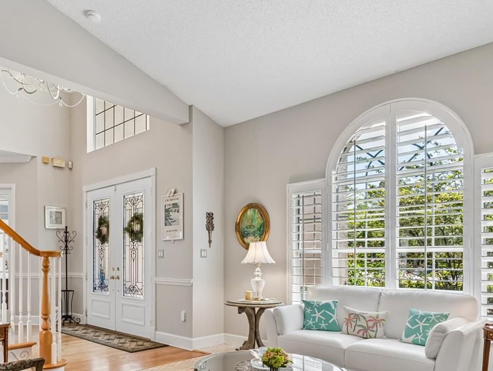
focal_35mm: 26
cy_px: 259
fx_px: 370
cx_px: 178
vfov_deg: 51.7
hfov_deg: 66.1
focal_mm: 10
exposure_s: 1/5
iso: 100
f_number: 7.1
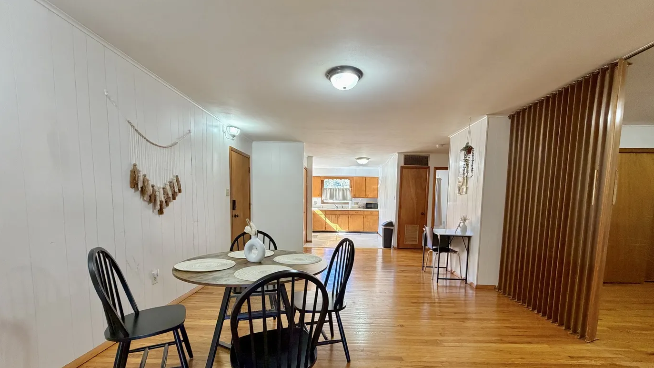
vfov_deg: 66.3
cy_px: 225
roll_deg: -0.6
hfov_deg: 99.3
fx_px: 277
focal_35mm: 16
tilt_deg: -5.9
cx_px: 337
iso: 320
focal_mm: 2.22
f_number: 2.2
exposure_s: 1/60
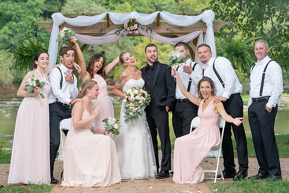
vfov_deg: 12.3
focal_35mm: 112
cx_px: 128
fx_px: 897
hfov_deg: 18.3
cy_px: 92
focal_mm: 100
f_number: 5.6
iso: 640
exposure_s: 1/200
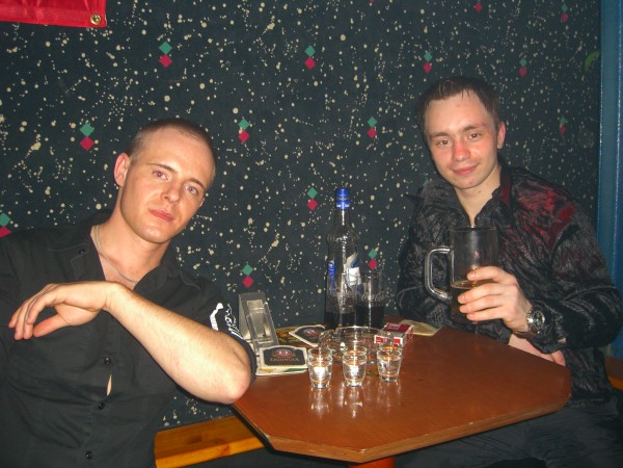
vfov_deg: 37.7
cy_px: 234
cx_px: 312
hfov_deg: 49.0
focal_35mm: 38
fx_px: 684
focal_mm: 7.9
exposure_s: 1/60
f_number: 2.8
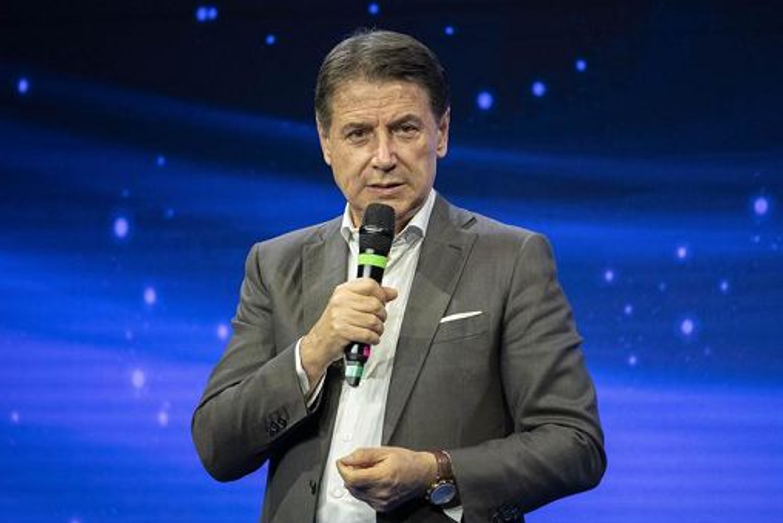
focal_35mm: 262
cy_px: 262
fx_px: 5700
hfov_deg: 7.9
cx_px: 390
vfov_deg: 5.2
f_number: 5.6
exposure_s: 1/320
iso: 6400
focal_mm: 260
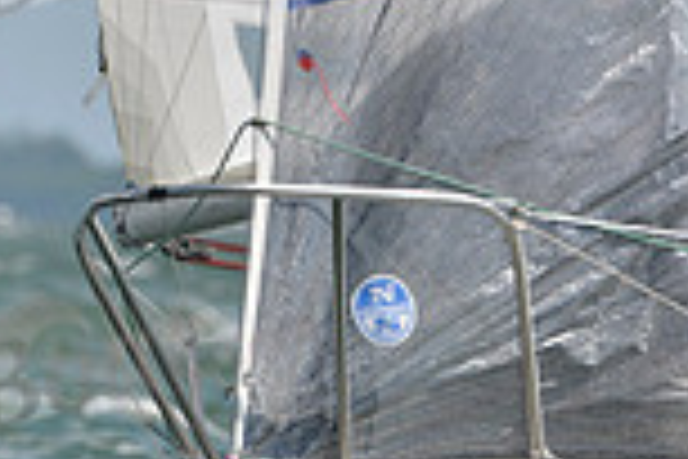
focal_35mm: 1513
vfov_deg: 0.9
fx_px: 28913
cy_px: 565
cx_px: 558
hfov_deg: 1.4
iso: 200
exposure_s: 1/1000
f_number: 8
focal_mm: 400
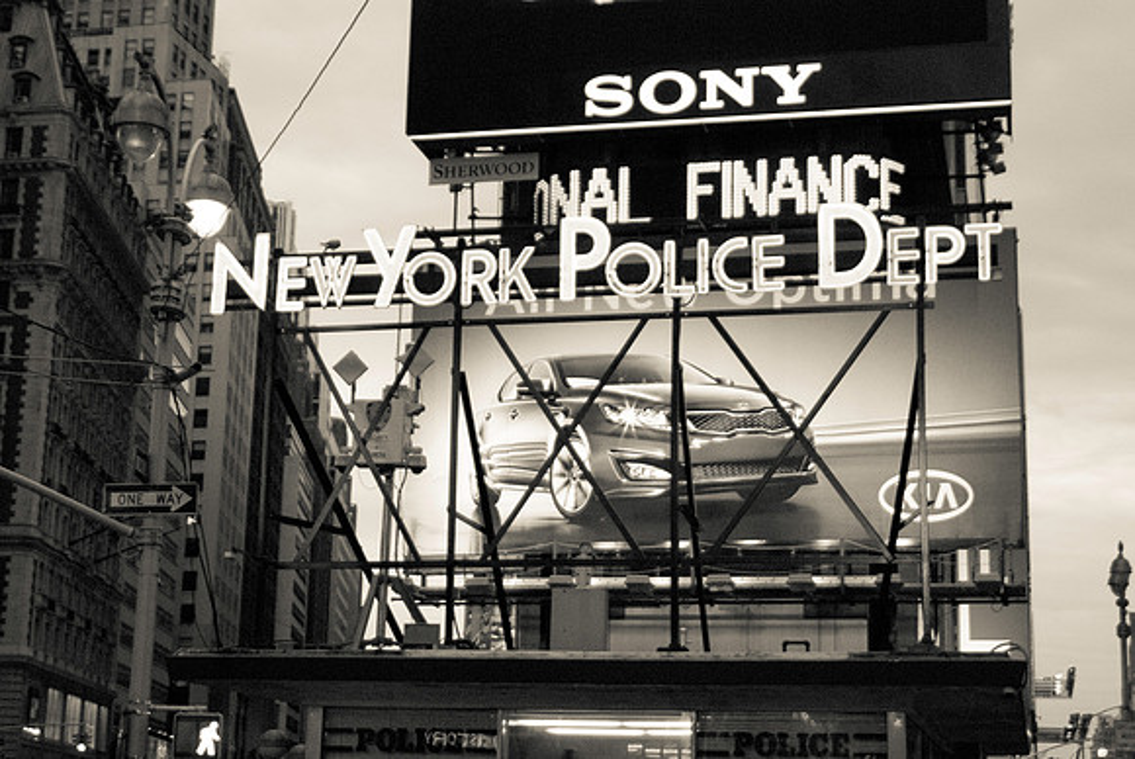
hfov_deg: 33.4
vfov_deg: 22.7
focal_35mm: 60
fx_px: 1894
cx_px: 568
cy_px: 380
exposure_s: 1/250
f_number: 4.2
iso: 1000
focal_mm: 40
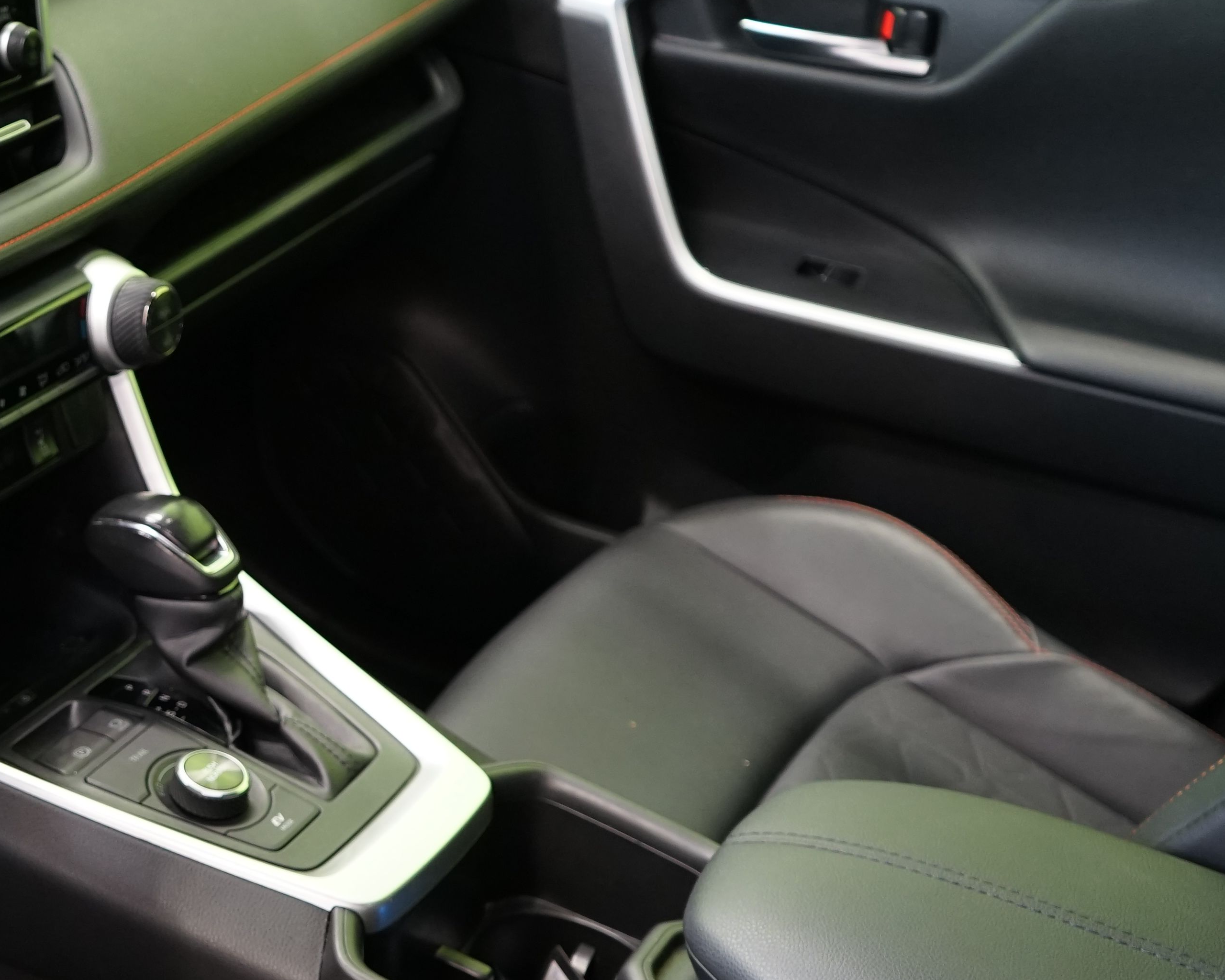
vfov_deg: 23.0
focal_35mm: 66
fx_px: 2393
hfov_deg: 27.4
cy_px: 692
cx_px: 63
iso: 1250
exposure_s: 1/20
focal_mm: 30
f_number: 4
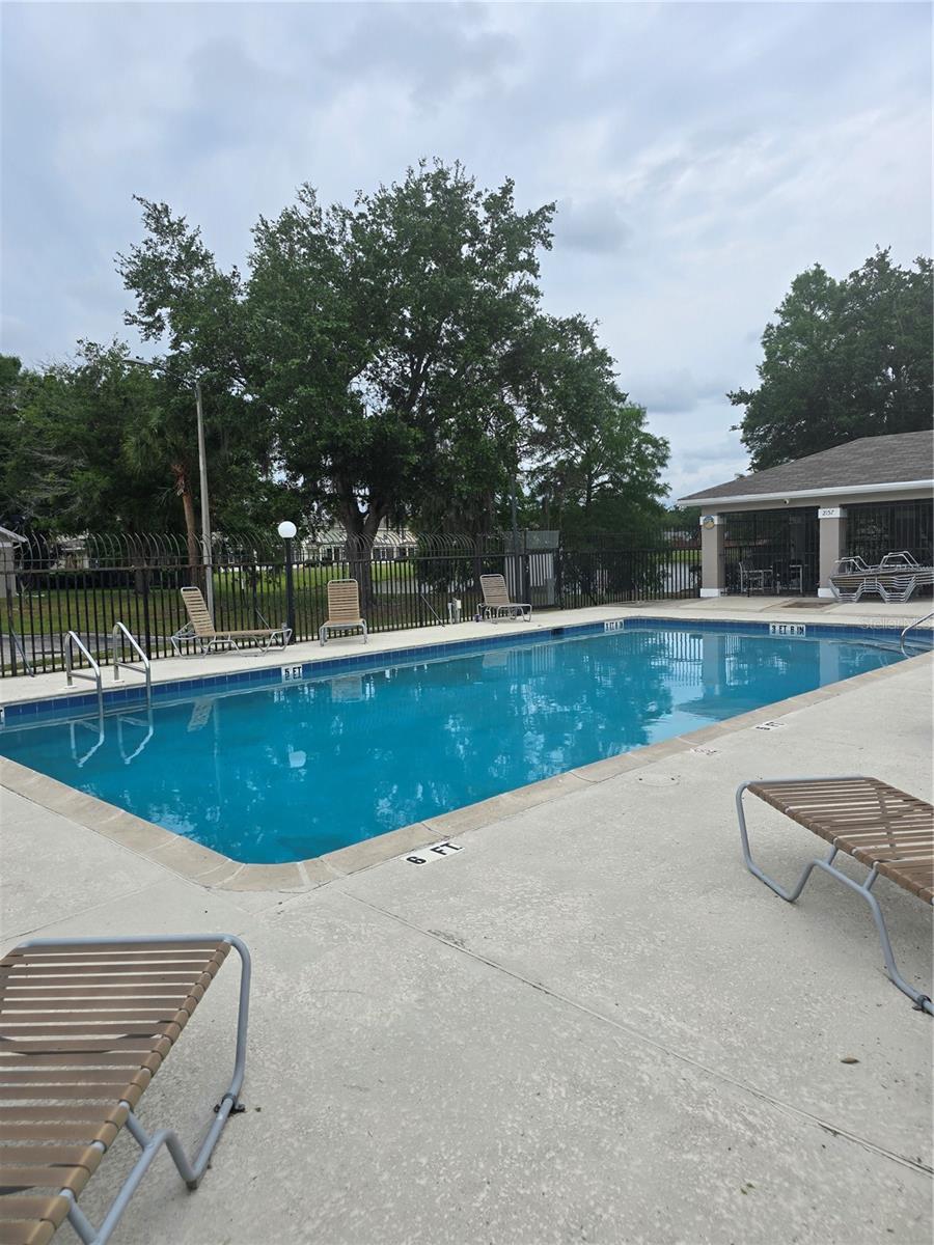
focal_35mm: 23
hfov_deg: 58.9
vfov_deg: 73.9
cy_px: 622
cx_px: 467
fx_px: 827
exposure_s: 1/559
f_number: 1.7
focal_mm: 6.3
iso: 12
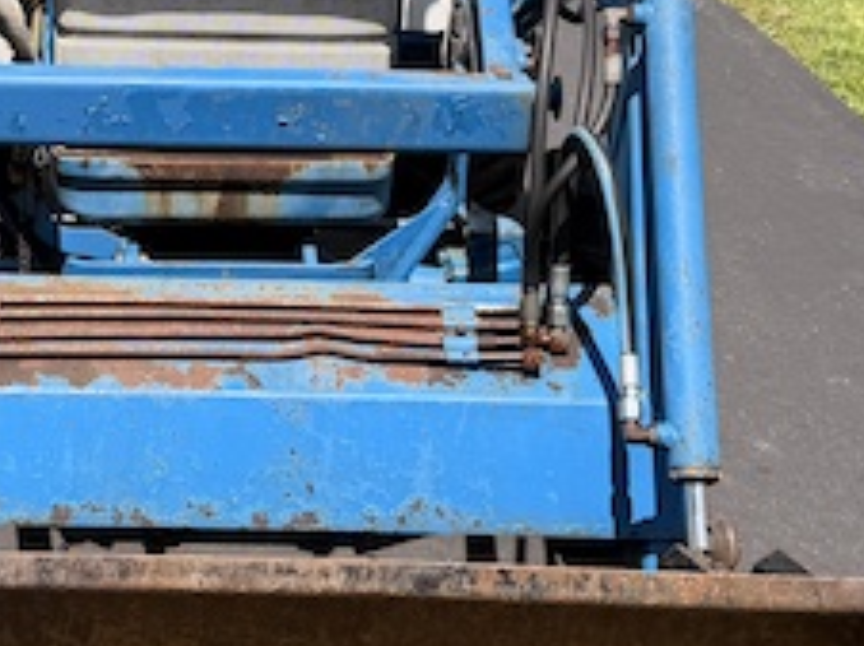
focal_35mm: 85
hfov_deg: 22.7
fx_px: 2119
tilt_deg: -19.5
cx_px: 161
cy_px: 176
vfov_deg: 17.3
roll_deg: +1.2
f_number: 1.78
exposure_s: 1/3145
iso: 80
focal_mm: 6.76
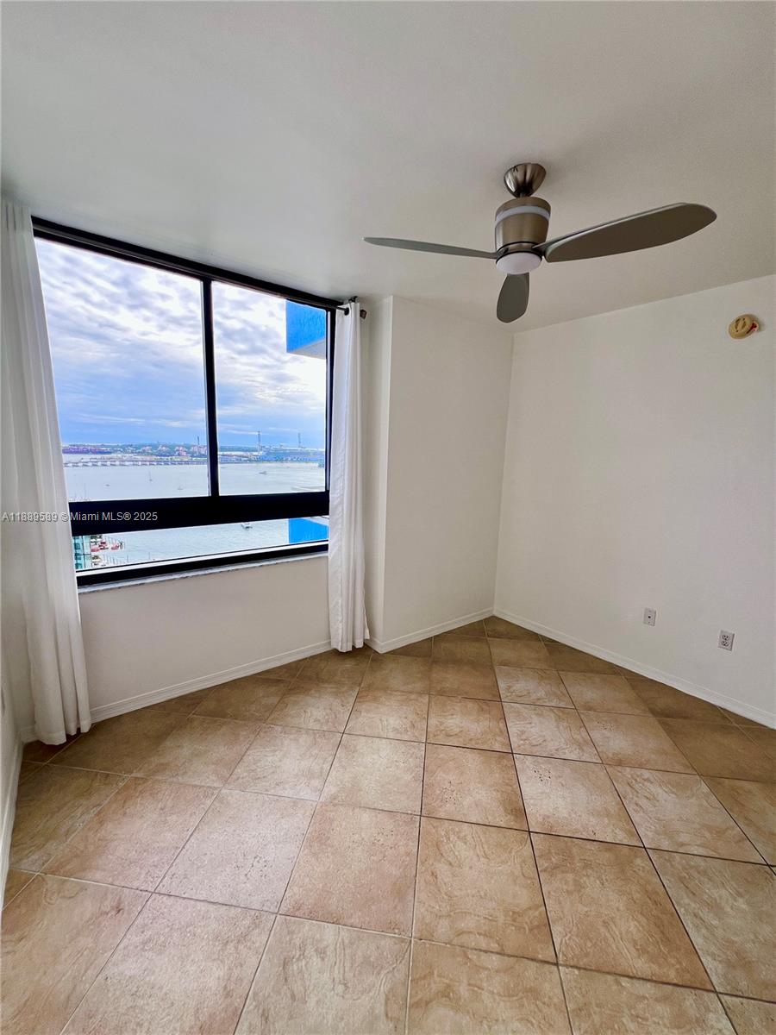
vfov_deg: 106.2
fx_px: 389
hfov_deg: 89.9
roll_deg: -1.0
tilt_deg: -9.0
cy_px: 518
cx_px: 388
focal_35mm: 13
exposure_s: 1/164
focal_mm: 1.57
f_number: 1.8
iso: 32
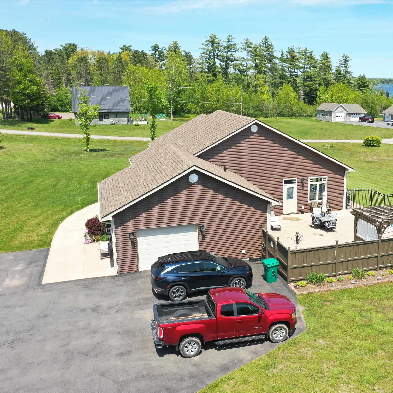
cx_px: 260
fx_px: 462
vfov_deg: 46.0
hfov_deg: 45.4
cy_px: 197
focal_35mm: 36
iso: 100
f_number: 5
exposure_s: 1/320
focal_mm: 10.26
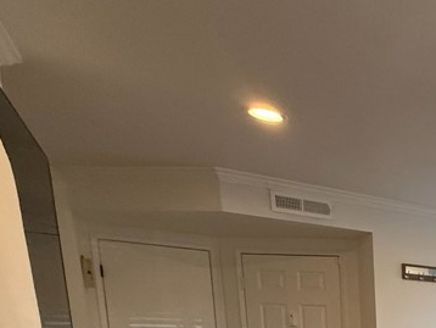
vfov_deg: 29.5
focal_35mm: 40
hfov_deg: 32.0
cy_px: 418
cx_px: 599
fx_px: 504
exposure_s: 1/120
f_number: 2.2
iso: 400
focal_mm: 2.22
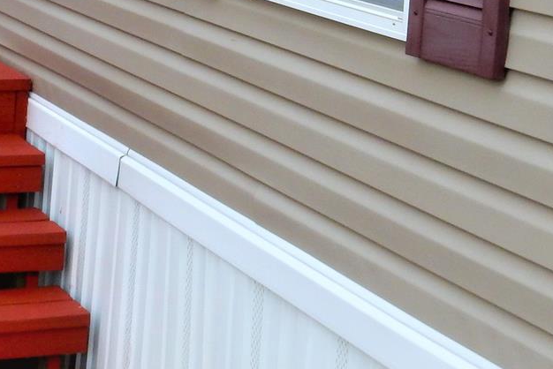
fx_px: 1567
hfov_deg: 19.9
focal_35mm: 102
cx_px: 137
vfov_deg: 13.1
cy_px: -55
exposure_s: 1/160
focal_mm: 5.4
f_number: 7.6
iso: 125
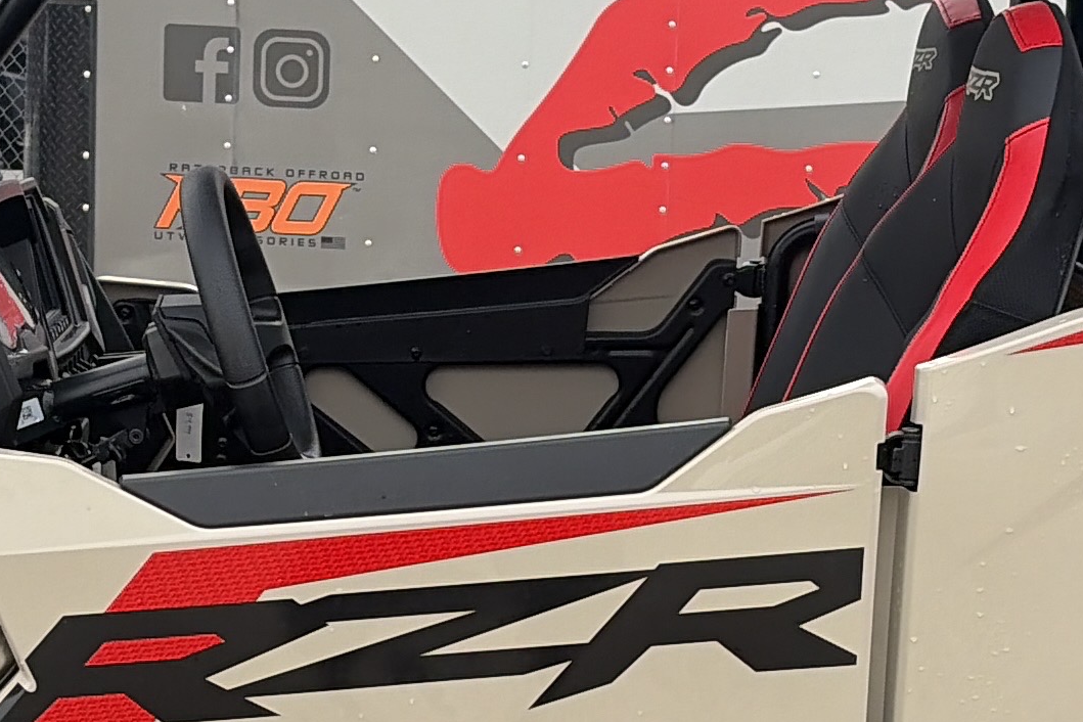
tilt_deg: -11.1
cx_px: 482
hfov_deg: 19.8
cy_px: 587
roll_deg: -2.5
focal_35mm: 103
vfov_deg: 13.2
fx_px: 3098
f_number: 1.6
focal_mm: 5.96
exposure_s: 1/1081
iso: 50
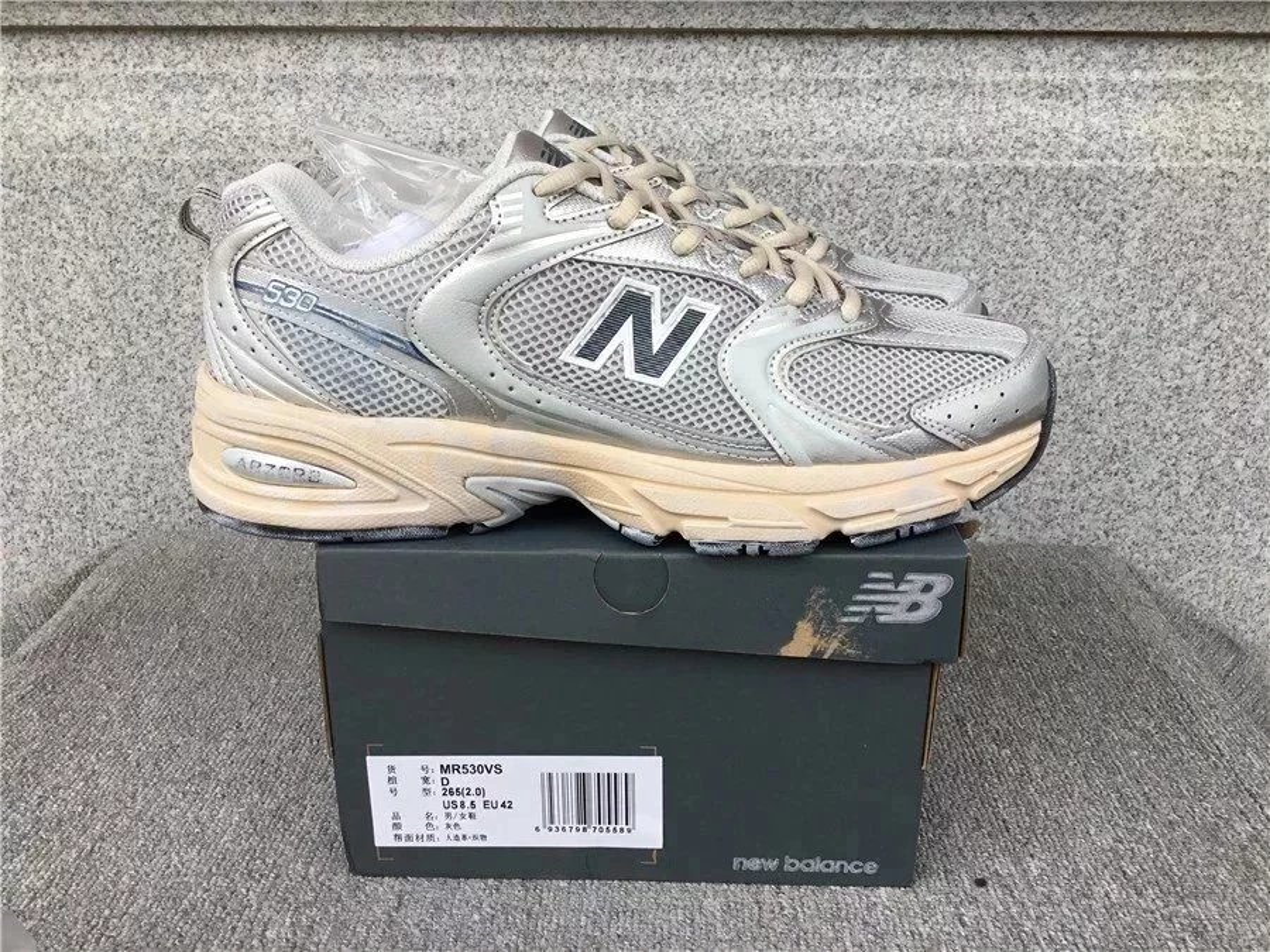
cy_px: 476
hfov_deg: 58.4
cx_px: 635
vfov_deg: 45.4
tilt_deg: -19.6
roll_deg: +0.4
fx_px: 1137
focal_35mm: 31
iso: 25
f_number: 2.4
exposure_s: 1/164
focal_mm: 3.3
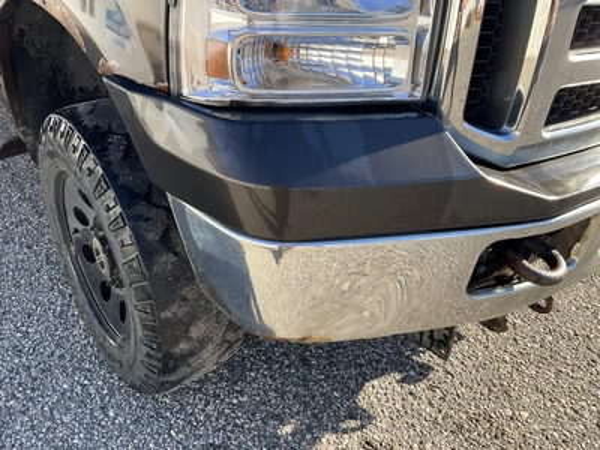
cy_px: 225
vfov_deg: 48.2
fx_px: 503
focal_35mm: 29
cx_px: 300
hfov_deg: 61.7
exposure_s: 1/461
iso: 25
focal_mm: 3
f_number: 1.8
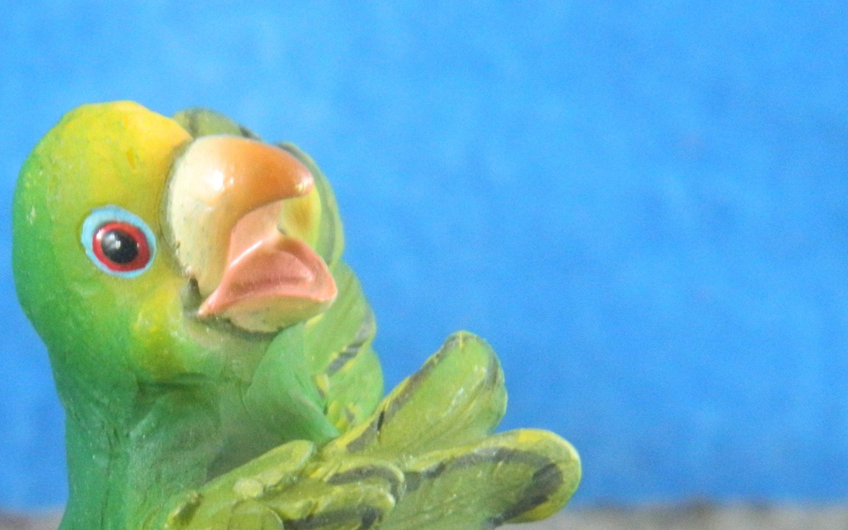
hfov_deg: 7.0
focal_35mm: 299
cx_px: 189
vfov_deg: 4.4
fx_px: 6911
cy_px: 593
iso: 400
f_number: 4.9
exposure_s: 1/10
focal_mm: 27
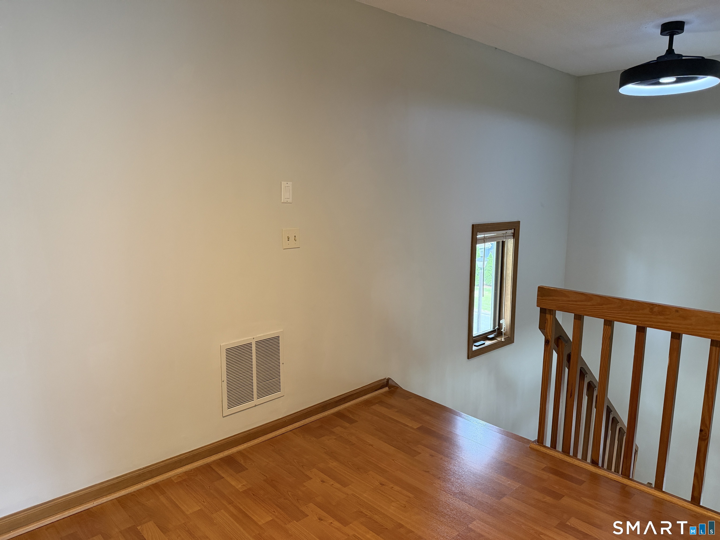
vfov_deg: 56.8
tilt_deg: -9.7
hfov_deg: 71.6
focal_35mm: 24
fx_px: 499
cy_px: 270
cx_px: 360
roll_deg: +0.2
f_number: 1.78
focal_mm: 6.76
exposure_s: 1/60
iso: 400
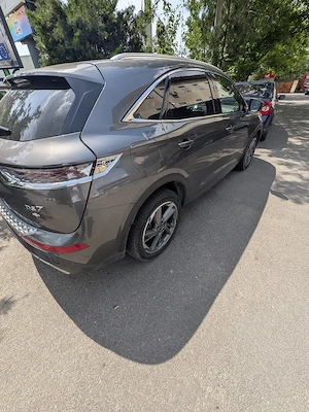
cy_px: 206
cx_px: 154
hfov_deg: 89.9
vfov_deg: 106.2
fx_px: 155
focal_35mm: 13
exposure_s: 1/833
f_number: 2.2
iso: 34
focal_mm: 1.54
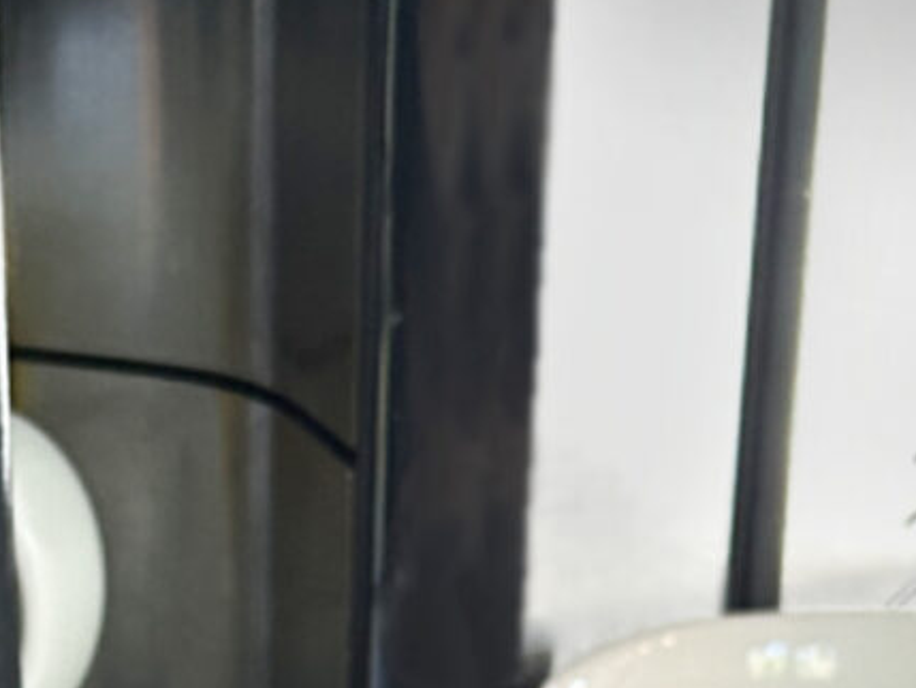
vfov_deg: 23.1
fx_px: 1641
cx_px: -6
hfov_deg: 29.1
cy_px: 605
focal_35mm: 62
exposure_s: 1/683
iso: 50
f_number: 1.5
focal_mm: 5.7
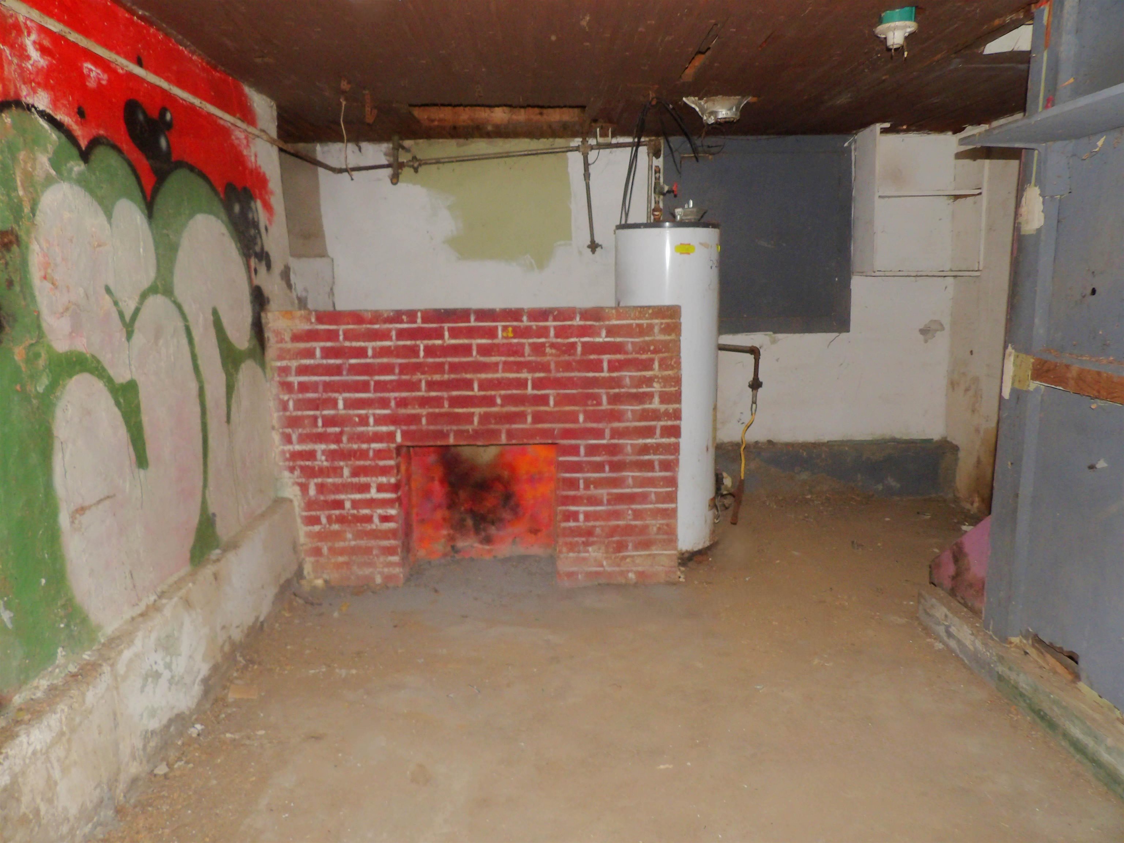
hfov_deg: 71.6
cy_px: 422
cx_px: 562
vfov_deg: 56.8
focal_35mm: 24
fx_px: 779
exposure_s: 1/33
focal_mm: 4.3
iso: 200
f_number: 3.2
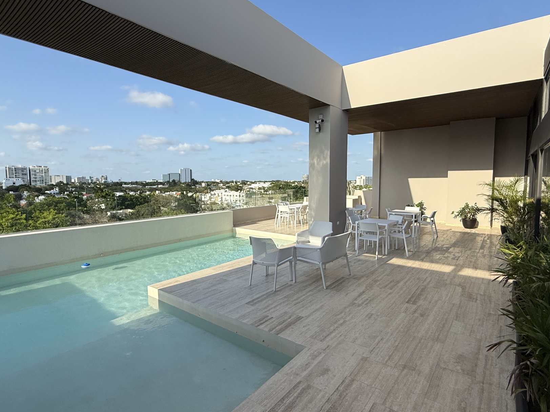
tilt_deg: -4.0
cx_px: 270
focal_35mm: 19
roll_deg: +0.1
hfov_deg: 84.7
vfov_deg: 68.7
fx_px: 302
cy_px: 203
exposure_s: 1/2165
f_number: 2.2
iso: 50
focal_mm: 2.22
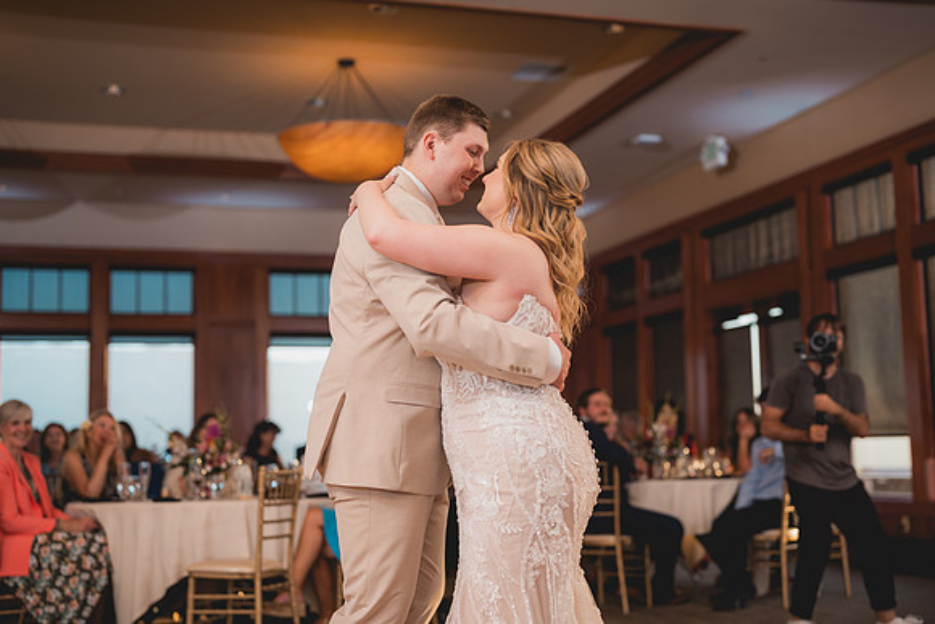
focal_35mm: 50
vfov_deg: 27.0
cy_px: 312
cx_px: 468
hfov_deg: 39.6
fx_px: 1299
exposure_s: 1/250
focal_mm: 50
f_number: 1.8
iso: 125
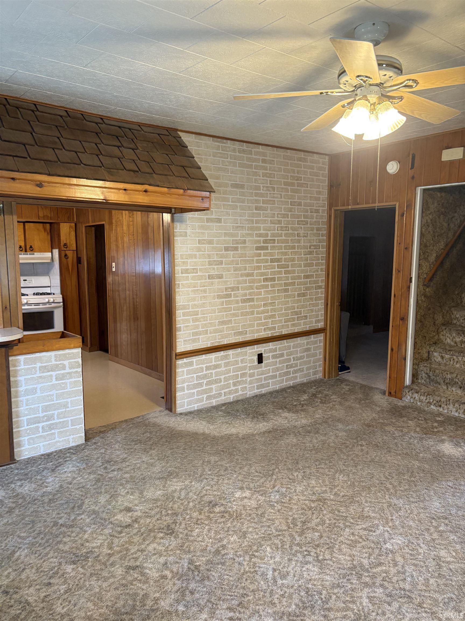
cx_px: 232
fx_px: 466
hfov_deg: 53.1
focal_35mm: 26
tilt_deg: -7.9
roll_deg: -0.9
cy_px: 310
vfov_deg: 67.3
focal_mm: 5.96
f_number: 1.6
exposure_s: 1/60
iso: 200
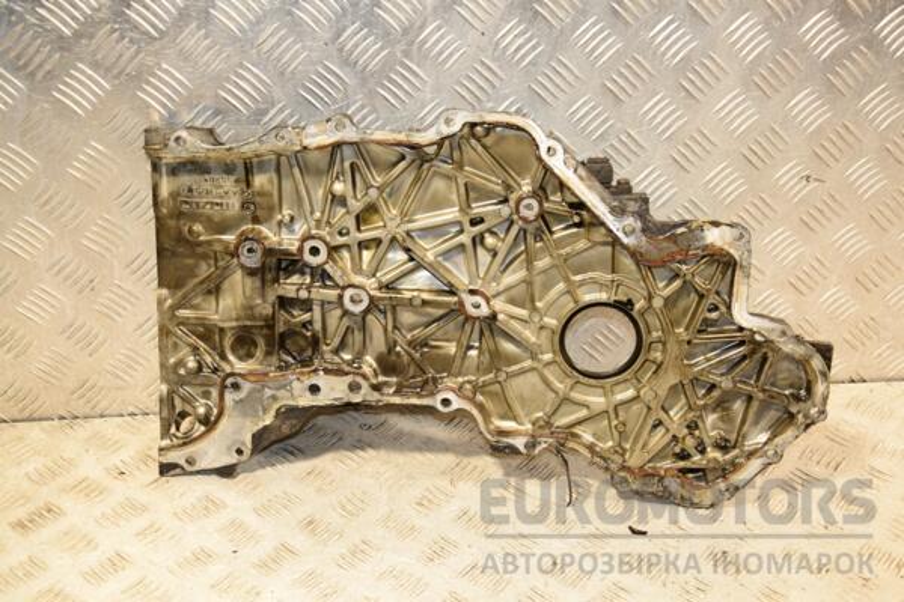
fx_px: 1205
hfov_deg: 41.1
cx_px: 452
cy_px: 301
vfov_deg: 28.1
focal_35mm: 48
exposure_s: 1/160
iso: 800
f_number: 5
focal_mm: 32
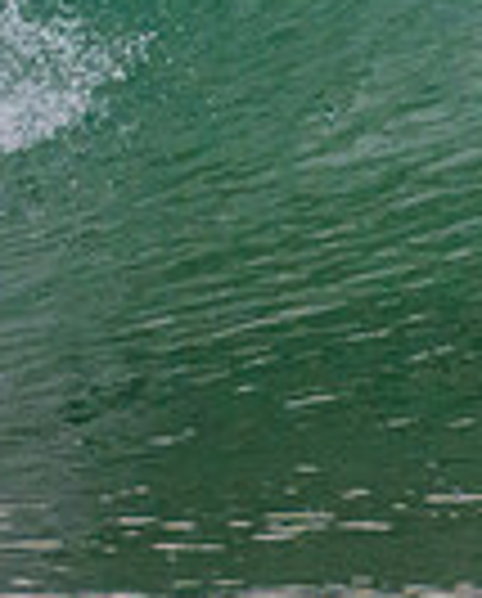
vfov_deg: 0.5
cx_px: -466
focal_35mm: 4174
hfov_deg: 0.4
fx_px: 74175
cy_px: -425
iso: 1600
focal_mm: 800
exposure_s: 1/2000
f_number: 11
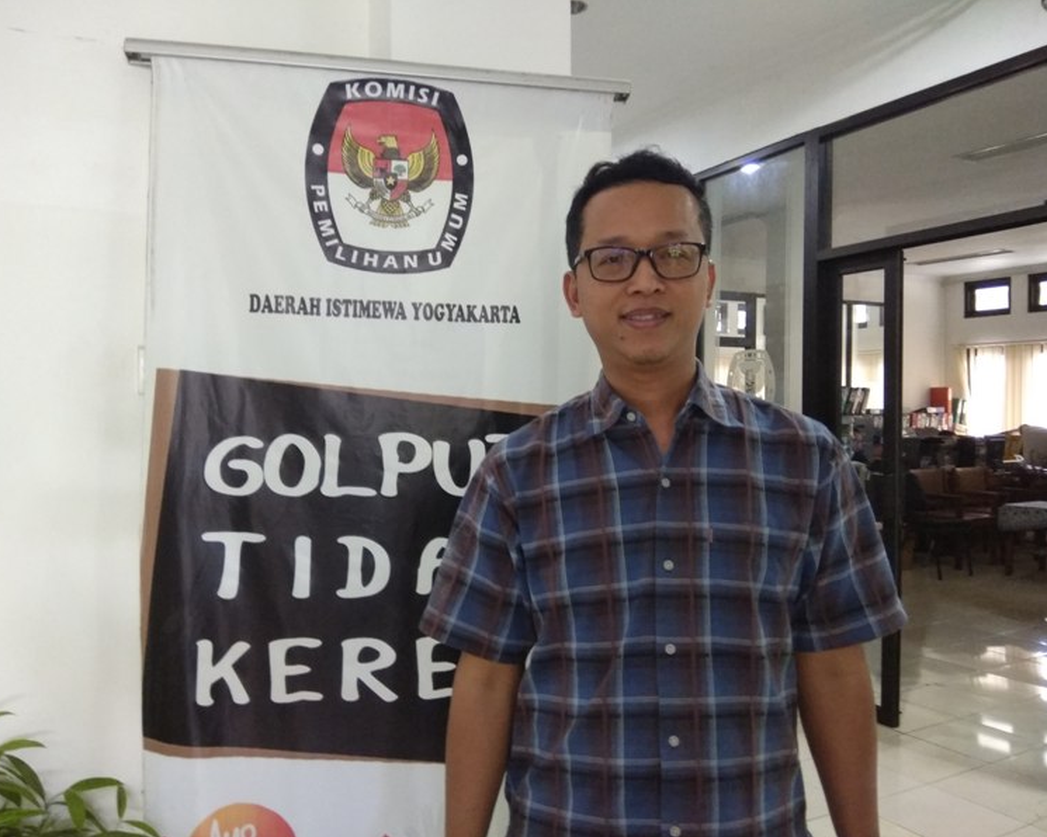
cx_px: 499
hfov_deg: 75.0
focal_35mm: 22
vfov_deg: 63.1
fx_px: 682
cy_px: 417
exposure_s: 1/14
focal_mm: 3.57
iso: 1000
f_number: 2
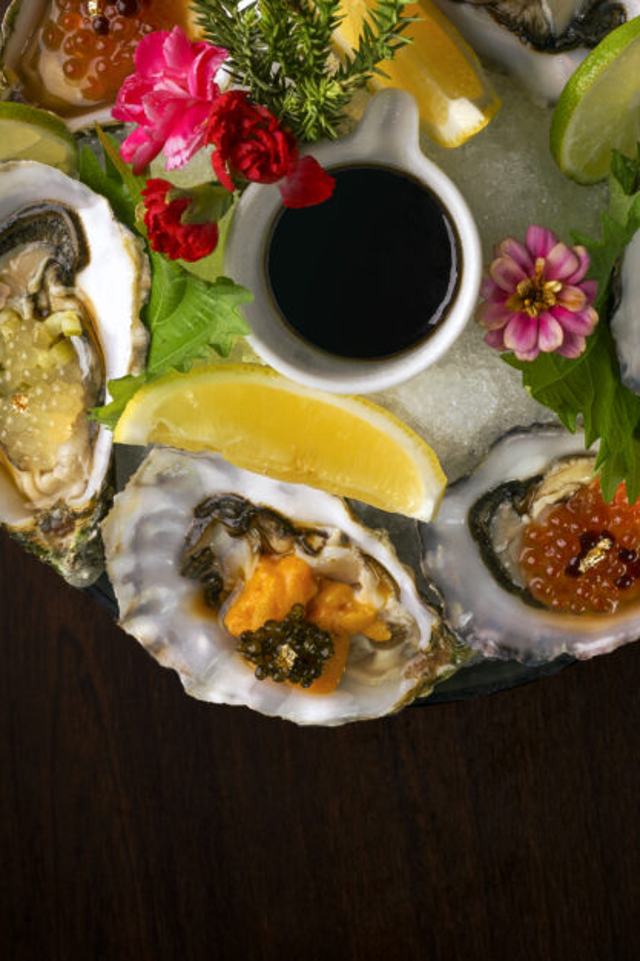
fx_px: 1441
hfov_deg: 25.0
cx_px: 374
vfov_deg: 36.2
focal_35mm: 54
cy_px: 258
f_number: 14
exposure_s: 1/250
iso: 200
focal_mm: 33
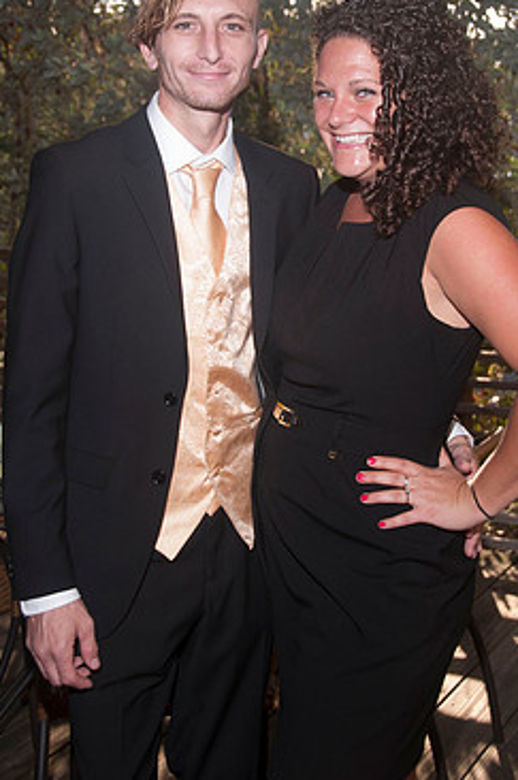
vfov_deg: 33.9
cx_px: 295
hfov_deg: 22.9
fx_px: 1277
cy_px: 313
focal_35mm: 59
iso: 100
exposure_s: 1/250
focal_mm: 32
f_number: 5.6
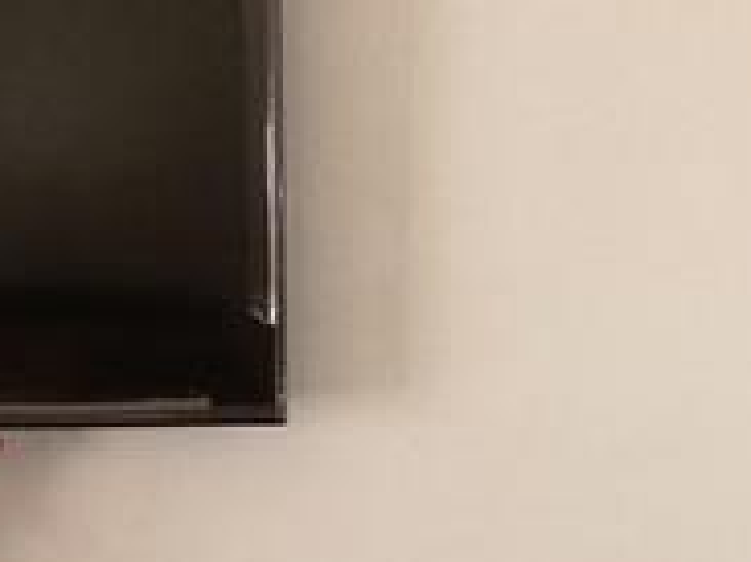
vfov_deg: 10.3
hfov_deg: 13.9
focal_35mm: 140
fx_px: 3035
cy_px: 755
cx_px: 25
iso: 160
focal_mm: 4.1
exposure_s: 1/30
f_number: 3.3
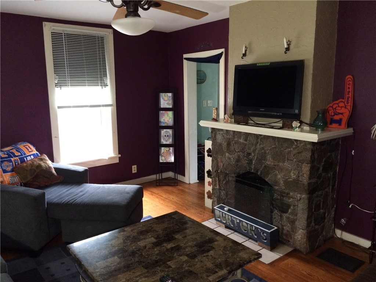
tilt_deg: -10.7
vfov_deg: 48.2
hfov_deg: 61.7
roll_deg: +1.2
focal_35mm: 29
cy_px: 141
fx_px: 315
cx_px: 188
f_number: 2.2
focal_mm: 4.15
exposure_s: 1/15
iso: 320
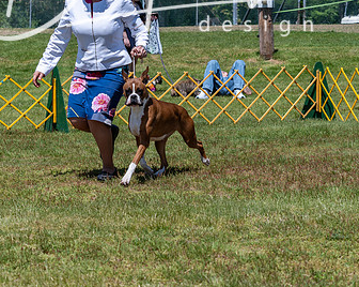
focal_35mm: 151
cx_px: 159
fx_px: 1603
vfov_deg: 10.2
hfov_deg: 12.8
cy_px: 63
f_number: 6.3
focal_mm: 80
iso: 100
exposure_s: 1/640
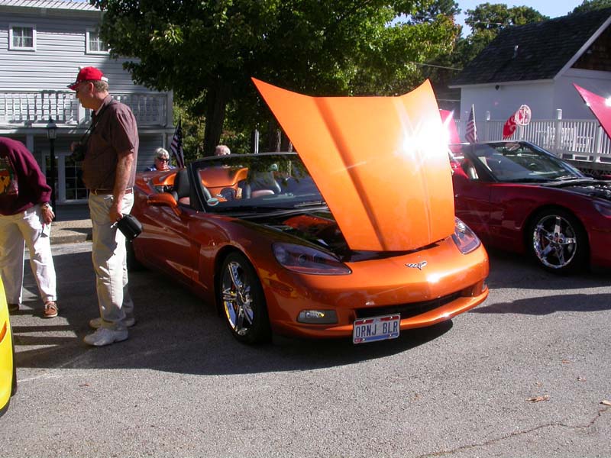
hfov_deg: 49.0
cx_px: 306
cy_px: 229
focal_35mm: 38
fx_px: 671
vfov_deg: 37.7
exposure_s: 1/265
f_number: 6.7
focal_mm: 7.85
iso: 100
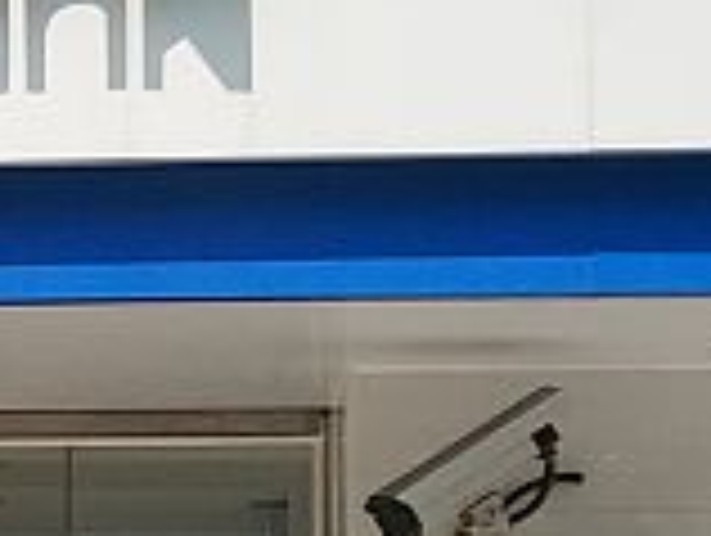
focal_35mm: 243
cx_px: -1094
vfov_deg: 6.1
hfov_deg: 7.5
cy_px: 676
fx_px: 4999
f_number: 2
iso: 100
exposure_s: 1/614
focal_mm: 4.5
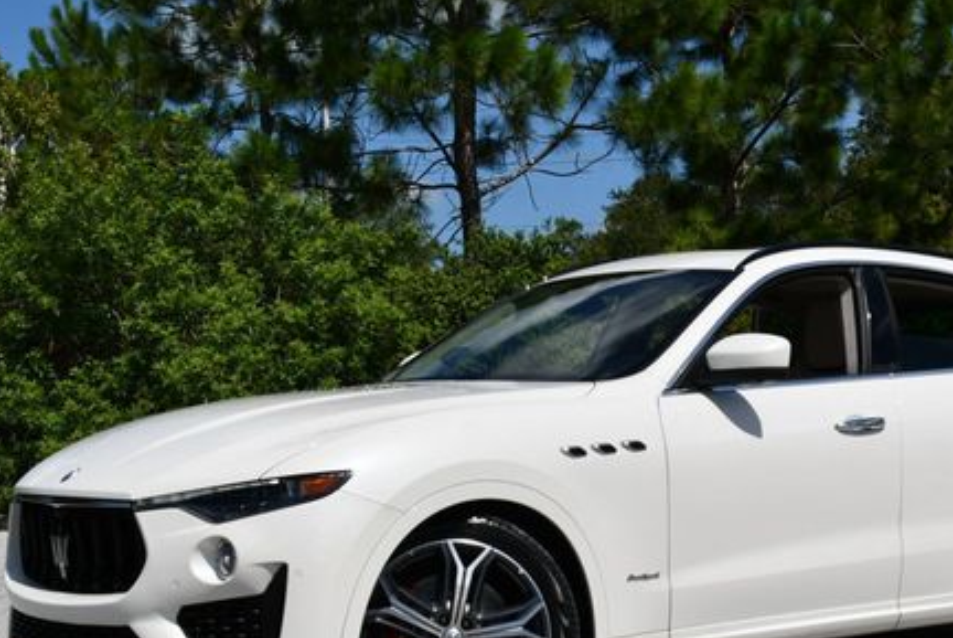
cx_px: 607
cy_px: 393
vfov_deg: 17.7
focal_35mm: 77
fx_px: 2040
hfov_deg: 26.2
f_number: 10
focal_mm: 26
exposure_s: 1/400
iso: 100
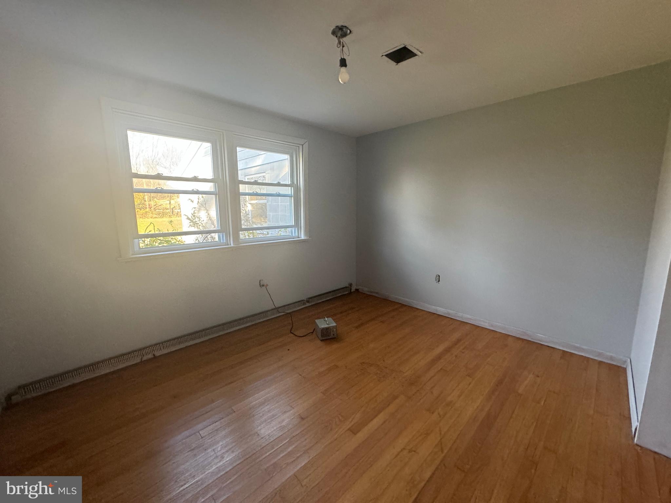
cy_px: 252
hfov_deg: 102.1
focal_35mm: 14
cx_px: 336
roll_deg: -0.2
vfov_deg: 85.7
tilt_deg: -10.3
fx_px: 271
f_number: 2.2
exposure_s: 1/98
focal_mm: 2.22
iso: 320
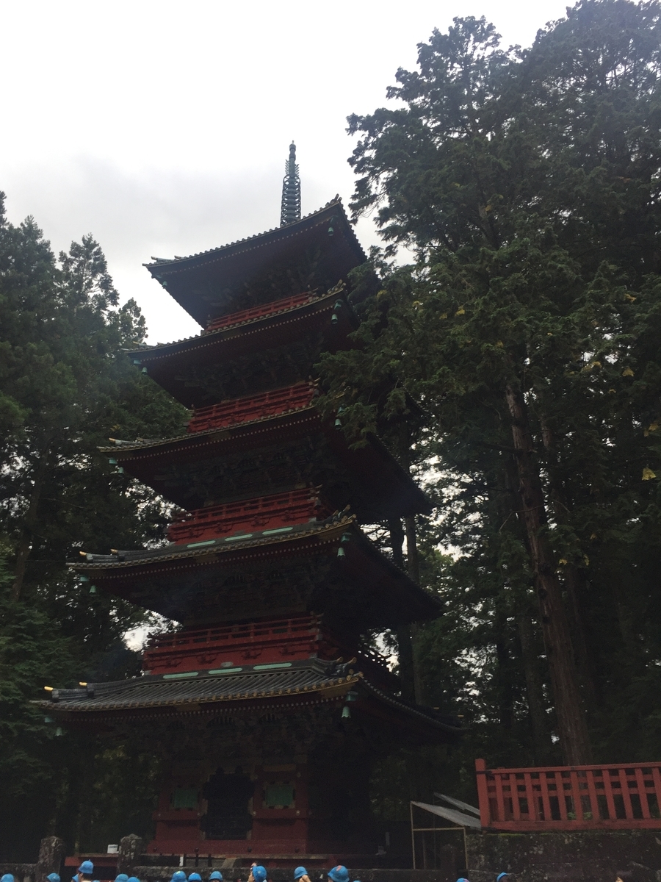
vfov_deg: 61.7
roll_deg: -0.6
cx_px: 330
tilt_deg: +29.7
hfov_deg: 48.2
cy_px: 441
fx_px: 738
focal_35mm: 29
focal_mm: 4.15
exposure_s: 1/60
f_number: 2.2
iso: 40
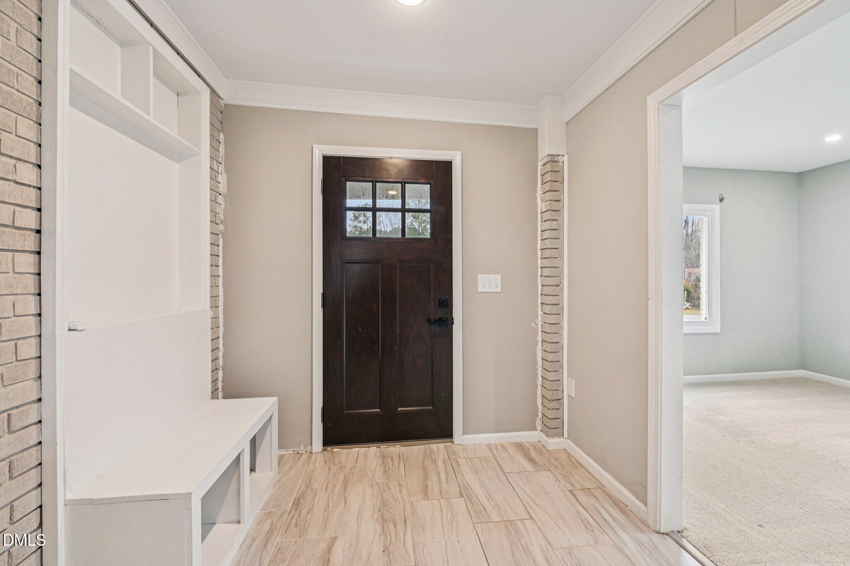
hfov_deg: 104.3
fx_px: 331
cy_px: 283
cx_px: 425
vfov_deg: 81.2
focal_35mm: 14
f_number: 9
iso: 200
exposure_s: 1/5
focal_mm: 14
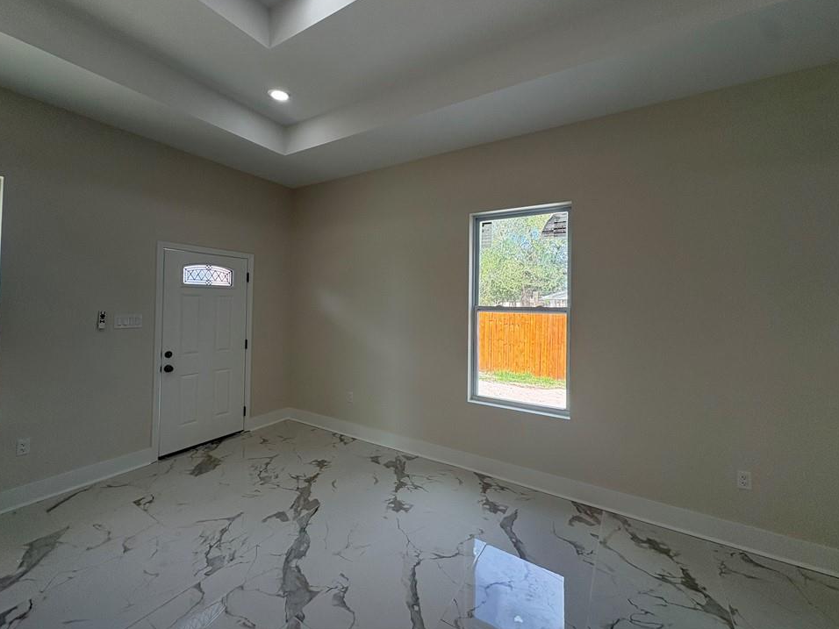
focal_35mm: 15
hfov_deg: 98.1
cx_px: 395
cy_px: 297
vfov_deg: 81.7
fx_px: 364
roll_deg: -0.8
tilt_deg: +0.3
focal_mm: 2.22
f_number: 2.2
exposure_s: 1/240
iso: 64
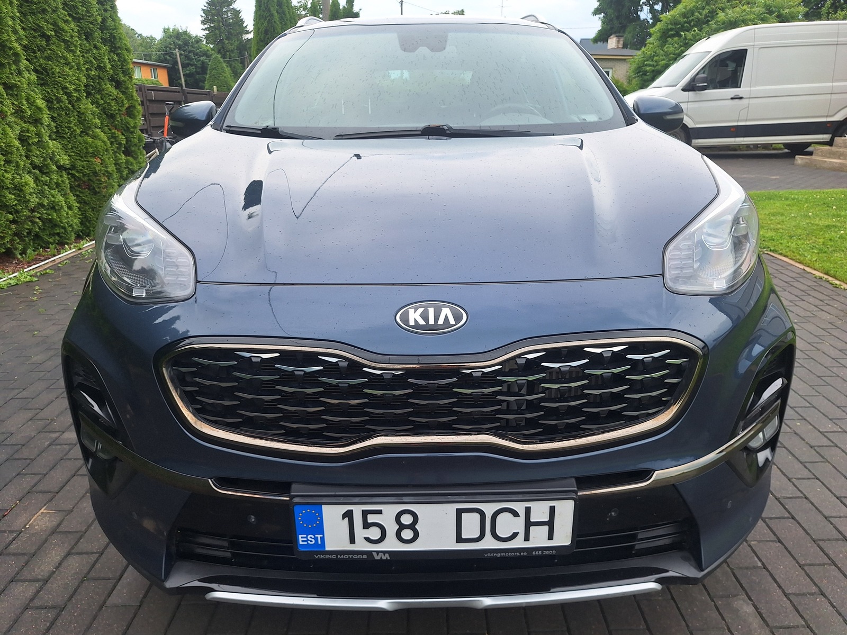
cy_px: 318
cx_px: 424
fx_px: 563
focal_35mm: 23
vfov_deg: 58.9
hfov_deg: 73.9
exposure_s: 1/700
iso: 40
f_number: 1.8
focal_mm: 5.54
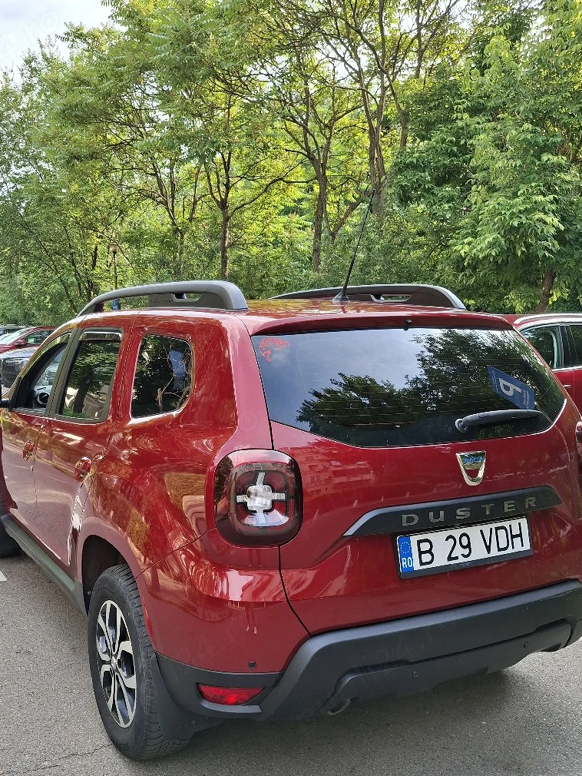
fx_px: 739
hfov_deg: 42.7
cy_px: 501
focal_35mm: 33
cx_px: 227
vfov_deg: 54.5
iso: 32
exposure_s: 1/385
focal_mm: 4.69
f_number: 1.8
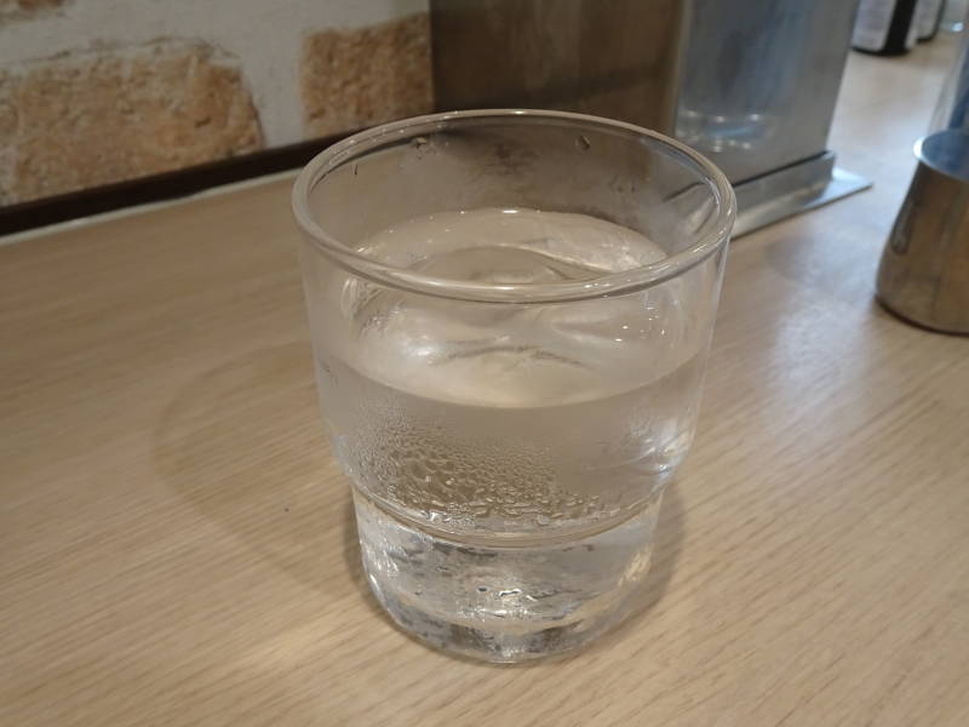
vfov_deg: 49.7
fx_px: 784
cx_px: 484
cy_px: 364
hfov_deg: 63.4
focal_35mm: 28
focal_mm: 4.75
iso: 320
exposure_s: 1/30
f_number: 3.5
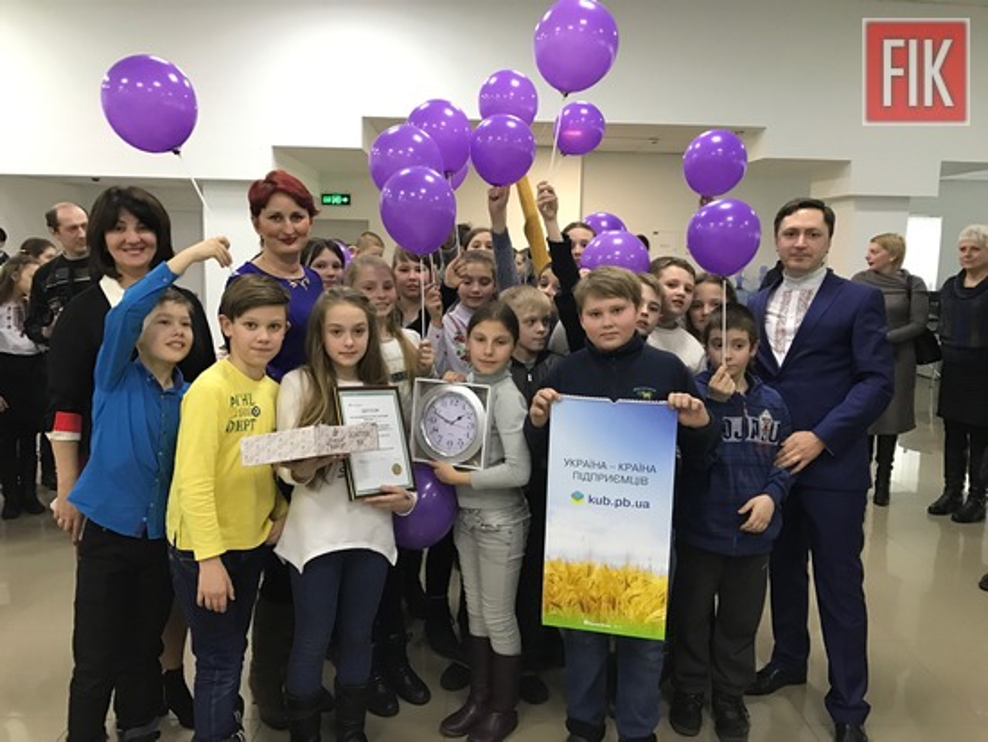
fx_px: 800
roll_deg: -0.9
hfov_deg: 63.4
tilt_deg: -7.6
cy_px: 371
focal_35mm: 28
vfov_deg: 49.8
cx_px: 494
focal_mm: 3.99
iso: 80
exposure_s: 1/17
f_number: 1.8
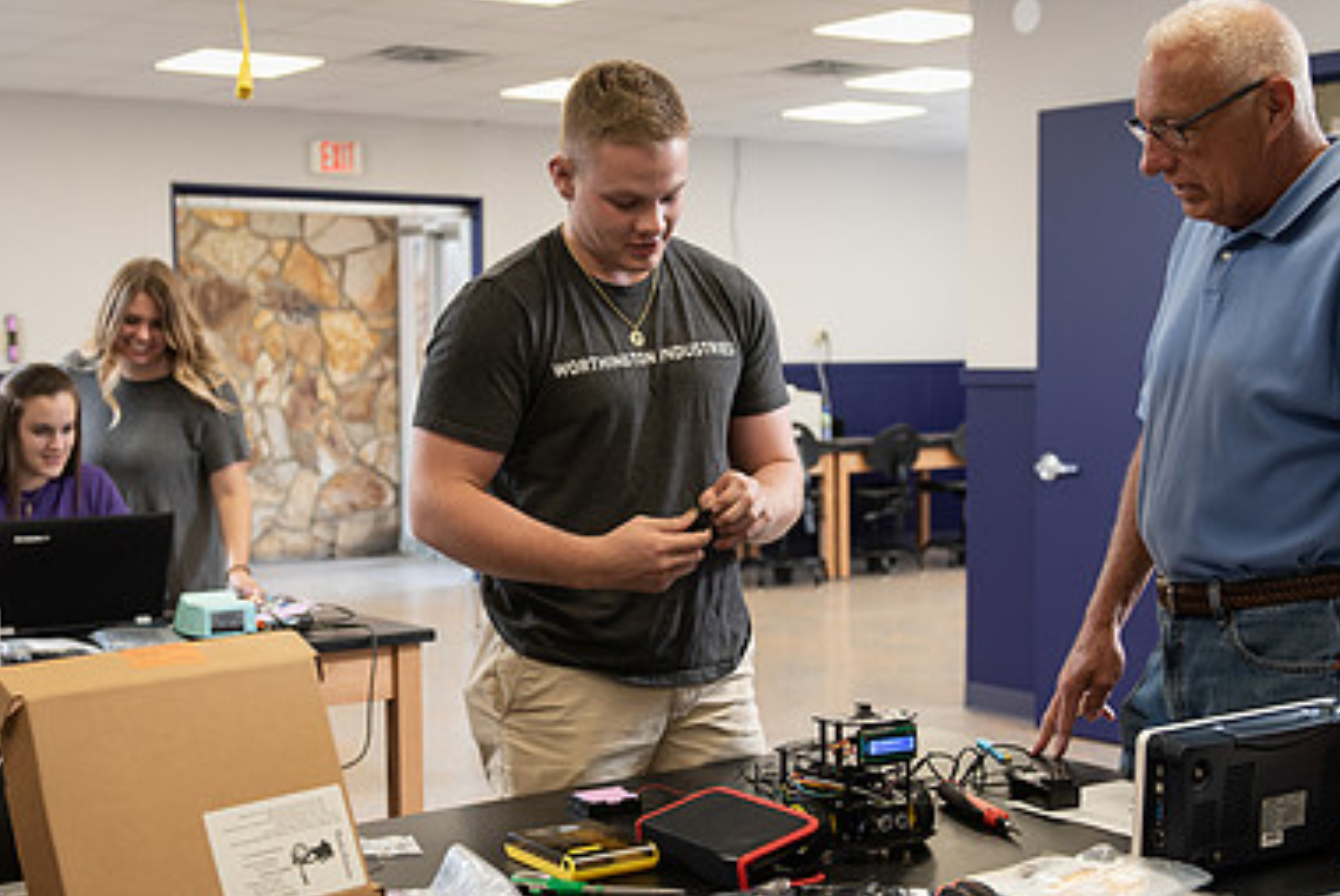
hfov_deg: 34.4
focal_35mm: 58
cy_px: 485
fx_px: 2160
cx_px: 628
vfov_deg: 23.4
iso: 640
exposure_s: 1/200
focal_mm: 38
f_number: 3.5
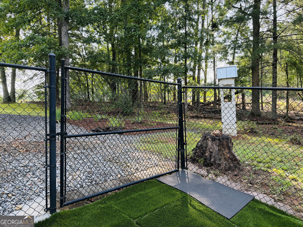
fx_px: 210
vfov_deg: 56.8
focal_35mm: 24
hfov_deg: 71.6
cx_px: 152
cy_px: 114
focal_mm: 6.76
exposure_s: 1/567
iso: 100
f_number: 1.78
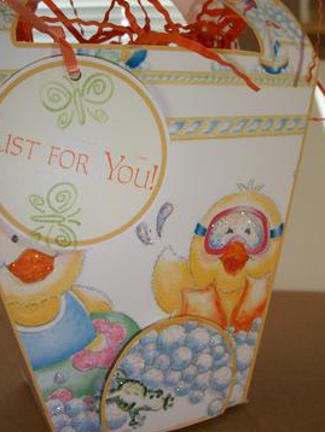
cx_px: 151
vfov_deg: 42.7
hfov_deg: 32.9
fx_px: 550
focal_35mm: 44
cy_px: 176
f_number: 3.1
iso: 80
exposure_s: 1/60
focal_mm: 6.3
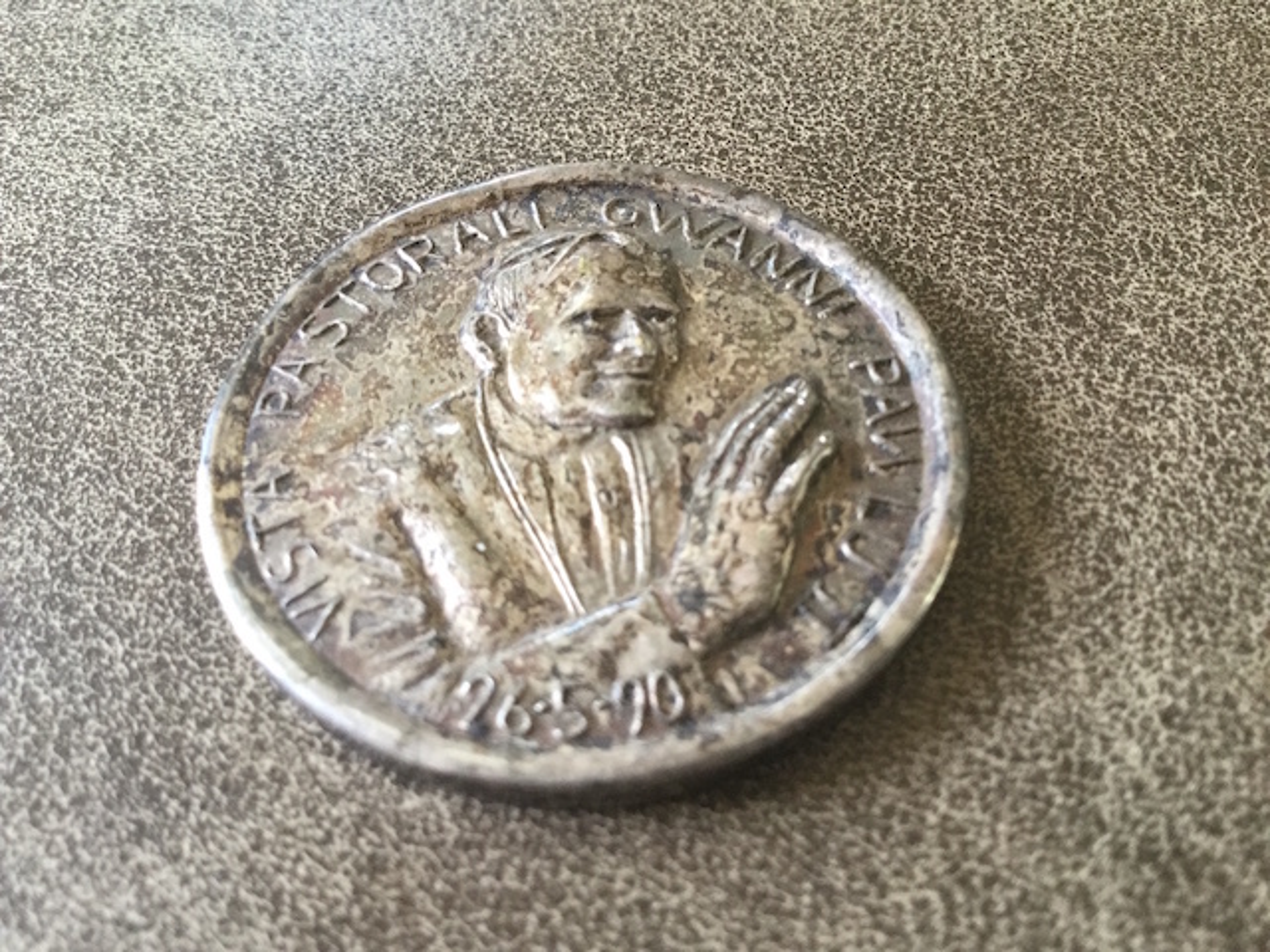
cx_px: 635
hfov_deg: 58.4
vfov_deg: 45.4
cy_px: 476
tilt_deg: -55.4
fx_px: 1137
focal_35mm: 31
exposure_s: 1/33
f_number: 2.4
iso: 64
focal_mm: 3.3
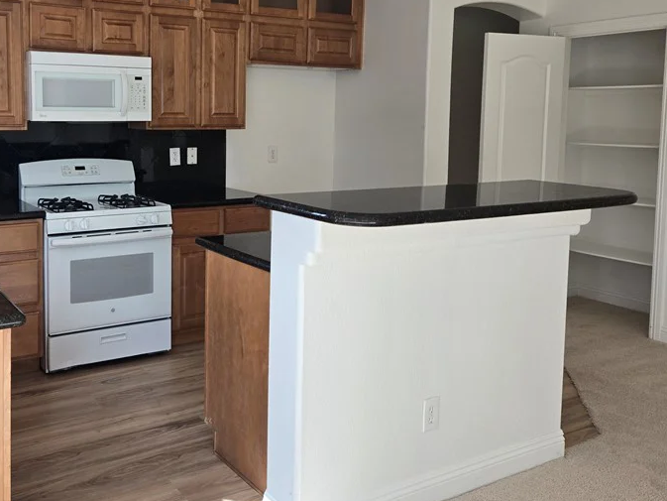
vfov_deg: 40.2
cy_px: 163
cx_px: 195
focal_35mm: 35
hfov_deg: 51.1
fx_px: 675
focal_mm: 5.4
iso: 64
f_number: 1.8
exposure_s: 1/180
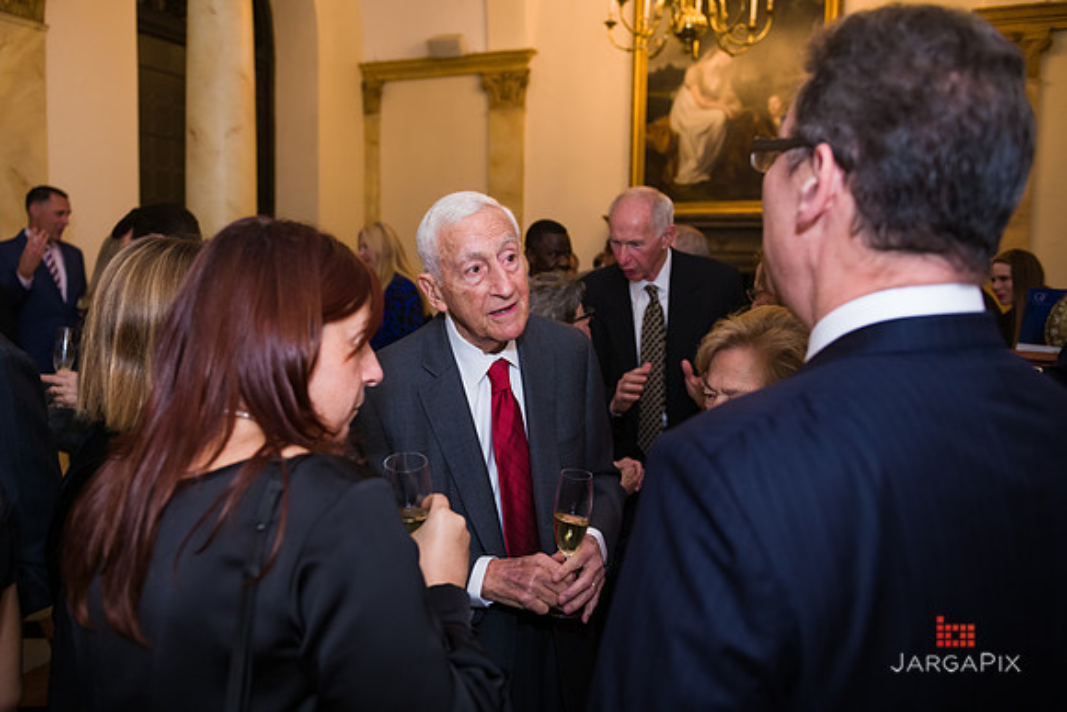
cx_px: 488
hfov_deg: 63.0
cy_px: 326
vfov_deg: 44.5
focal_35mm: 29
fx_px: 868
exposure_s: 1/100
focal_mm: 27
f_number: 3.2
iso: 1000
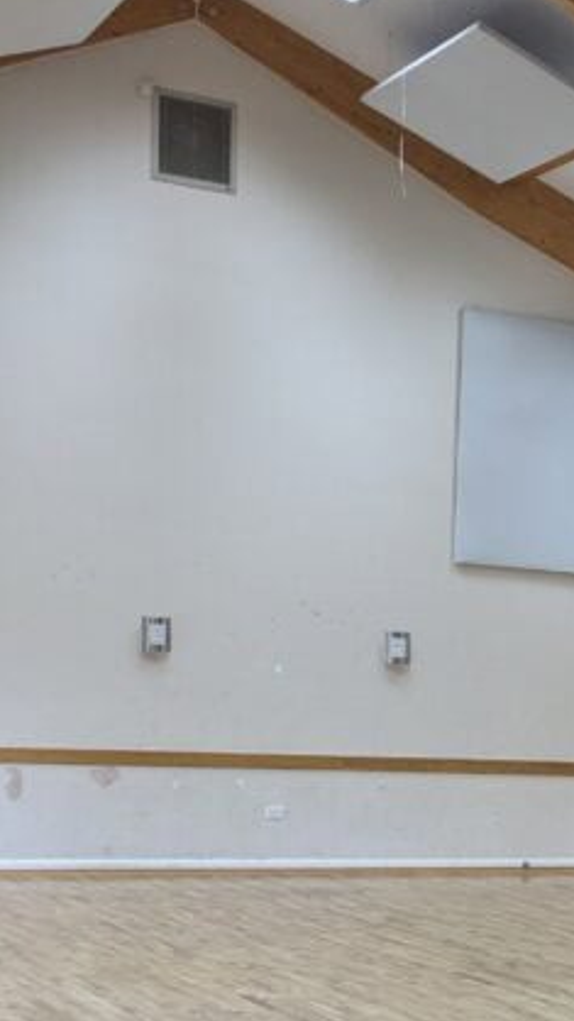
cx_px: 623
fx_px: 1949
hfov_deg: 16.3
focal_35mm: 72
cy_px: 965
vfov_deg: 28.0
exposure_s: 1/90
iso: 118
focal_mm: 4.4
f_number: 1.7
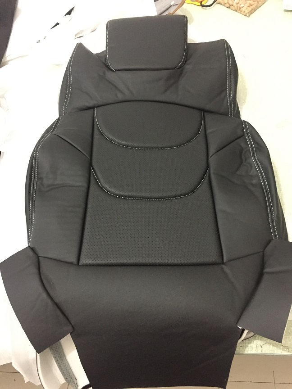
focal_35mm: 29
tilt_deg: -56.8
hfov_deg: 48.2
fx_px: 326
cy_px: 194
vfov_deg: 61.7
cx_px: 146
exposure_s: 1/17
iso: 400
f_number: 2.2
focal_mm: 4.15
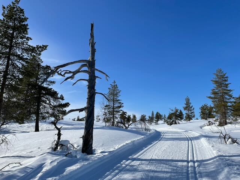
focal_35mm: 26
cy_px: 90
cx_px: 120
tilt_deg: +15.6
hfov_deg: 67.3
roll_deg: -0.1
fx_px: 180
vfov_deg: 53.1
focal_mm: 4.2
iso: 32
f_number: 1.6
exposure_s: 1/5814
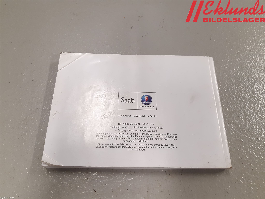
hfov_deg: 67.3
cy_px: 100
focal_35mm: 26
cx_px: 132
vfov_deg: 53.1
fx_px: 199
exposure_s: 1/50
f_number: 1.7
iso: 100
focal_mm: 3.93
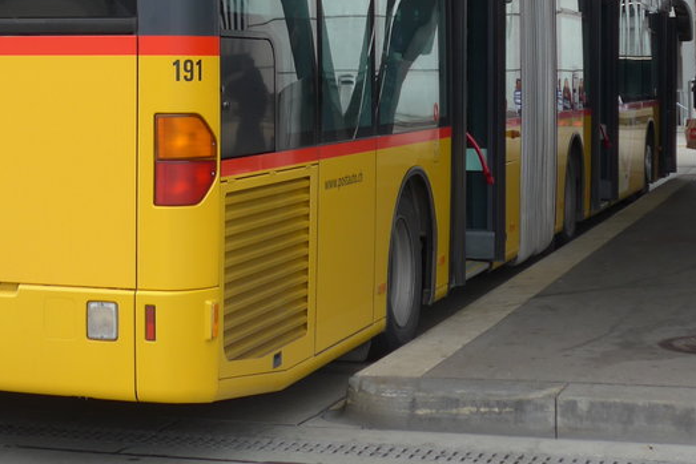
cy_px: 52
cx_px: 93
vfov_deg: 14.6
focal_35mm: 93
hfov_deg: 21.5
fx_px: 1798
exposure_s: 1/400
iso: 80
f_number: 2.8
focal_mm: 8
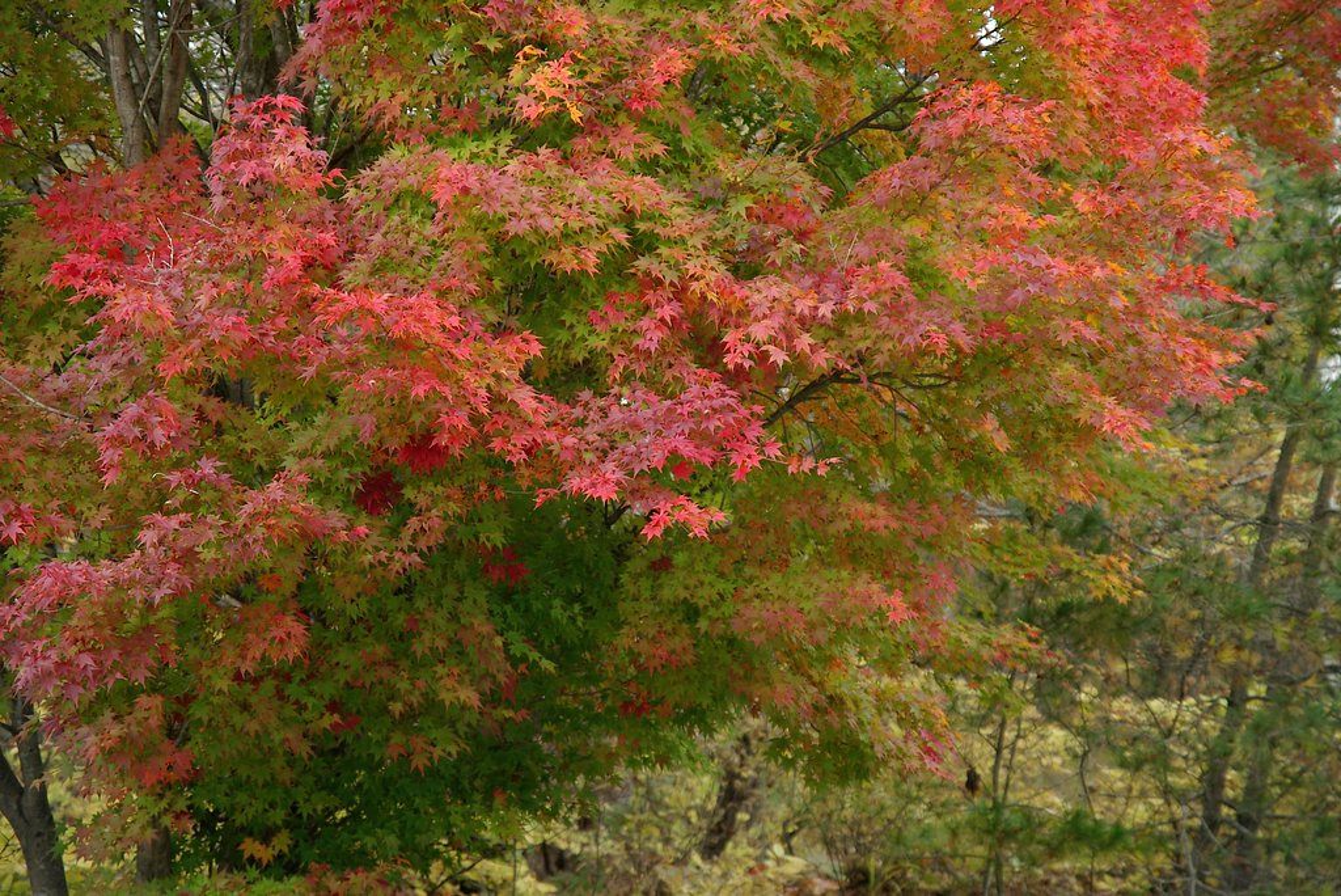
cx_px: 670
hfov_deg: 19.4
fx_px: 3913
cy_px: 448
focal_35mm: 105
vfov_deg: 13.1
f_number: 5.6
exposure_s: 1/200
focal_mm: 70
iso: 200
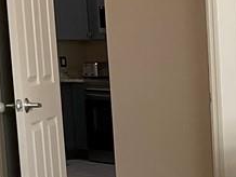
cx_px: 398
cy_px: 236
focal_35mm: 136
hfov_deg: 13.3
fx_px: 928
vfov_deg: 10.7
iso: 32
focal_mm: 3
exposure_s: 1/60
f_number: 1.8
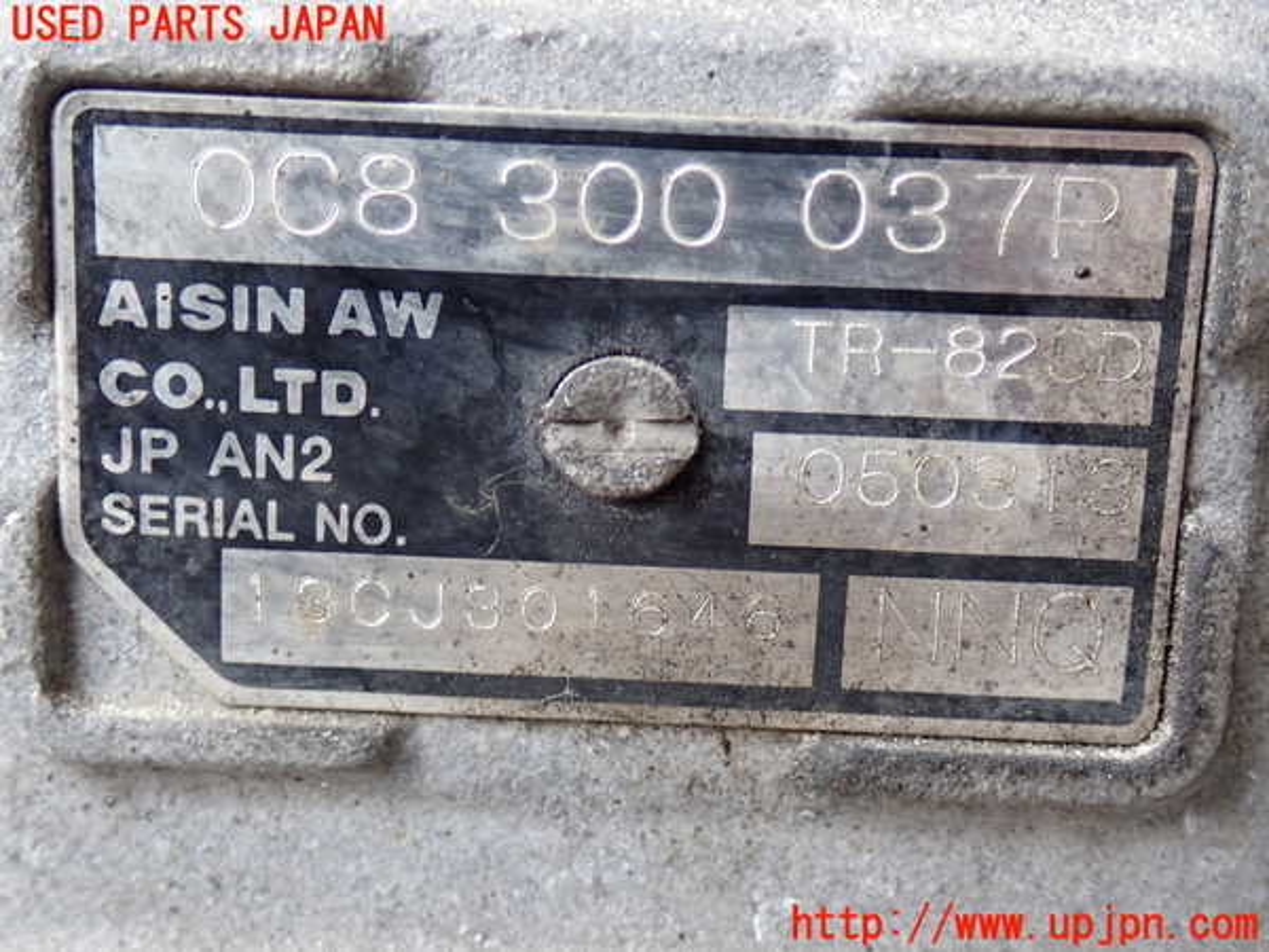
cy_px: 476
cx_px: 634
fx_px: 1980
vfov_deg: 27.0
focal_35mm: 54
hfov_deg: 35.5
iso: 400
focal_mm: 9.65
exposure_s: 1/50
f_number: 3.3
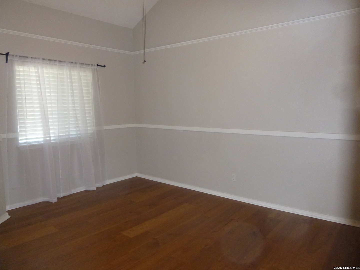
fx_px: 260
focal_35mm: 25
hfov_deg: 69.4
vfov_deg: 54.9
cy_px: 135
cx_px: 180
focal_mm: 4.5
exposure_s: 1/60
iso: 400
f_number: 3.1
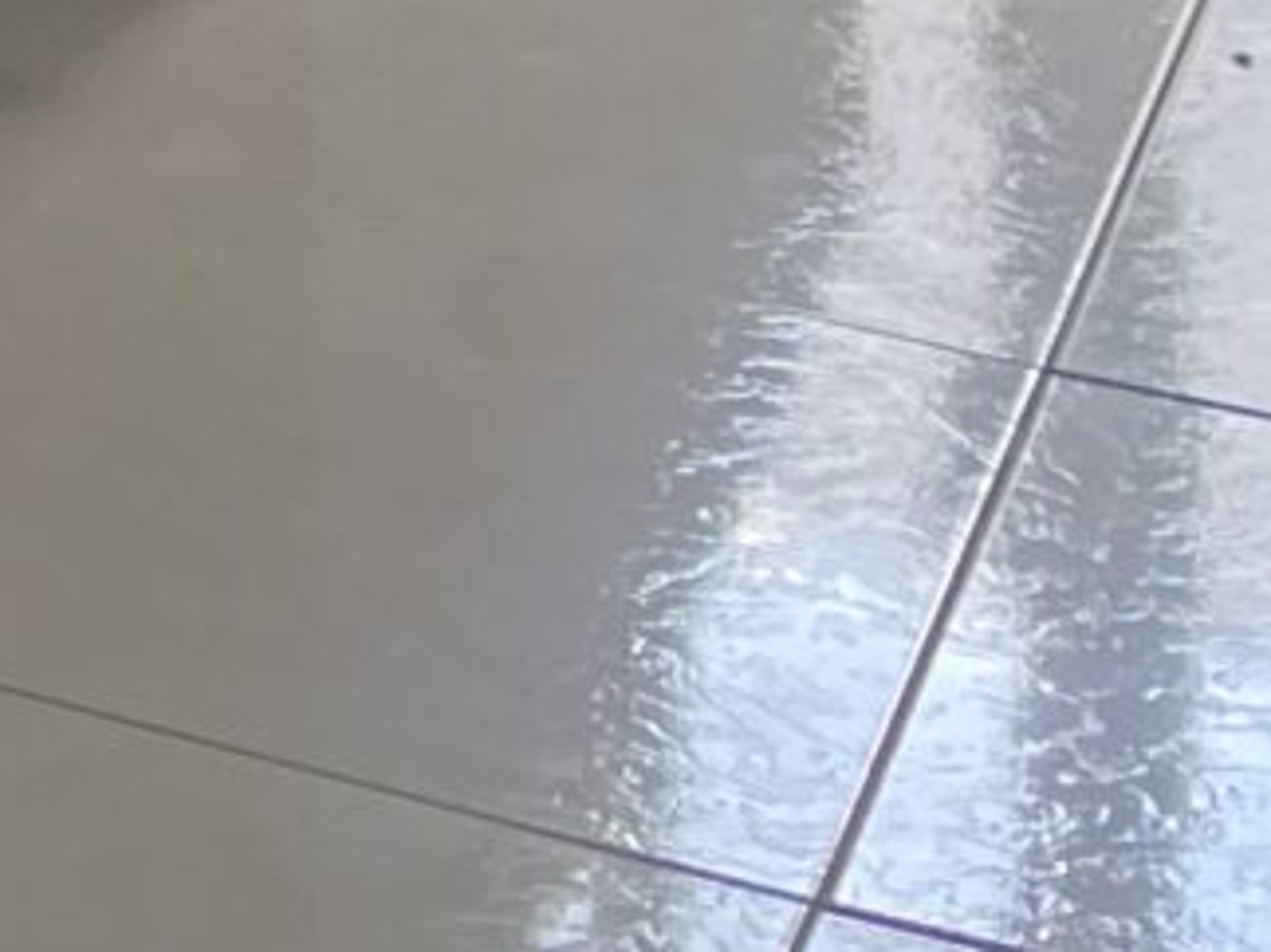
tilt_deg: -6.5
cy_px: -2144
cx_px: -3227
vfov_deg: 6.4
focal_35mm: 206
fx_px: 7561
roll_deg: +0.4
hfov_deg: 7.6
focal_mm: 5.1
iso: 64
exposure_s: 1/121
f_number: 1.6
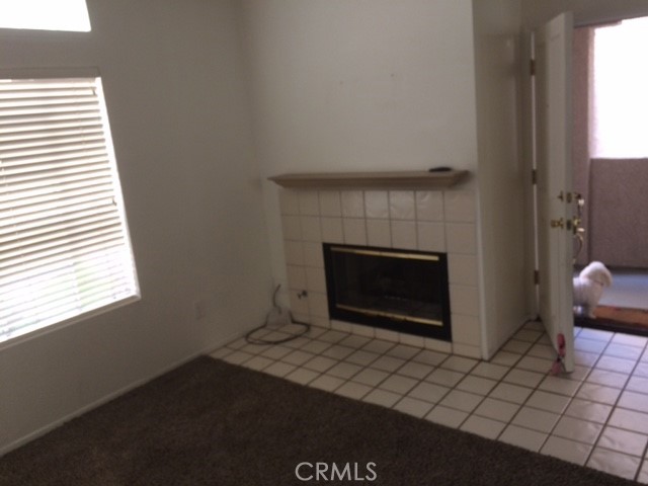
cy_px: 243
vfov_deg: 48.2
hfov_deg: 61.7
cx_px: 324
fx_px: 543
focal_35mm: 29
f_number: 2.2
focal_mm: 4.15
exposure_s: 1/30
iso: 80
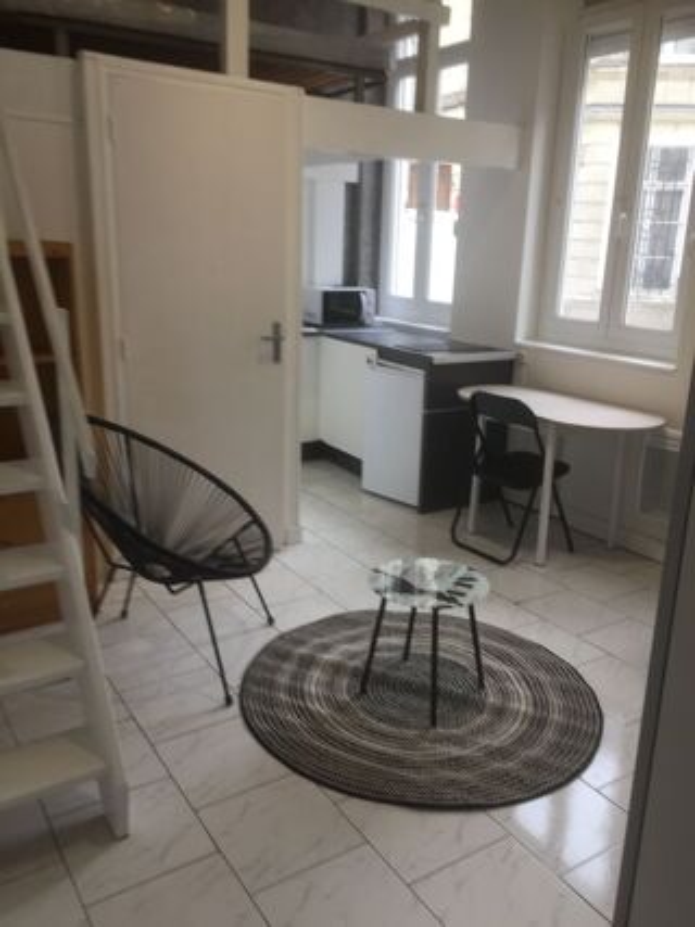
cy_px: 464
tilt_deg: -15.7
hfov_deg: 48.2
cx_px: 348
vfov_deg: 61.7
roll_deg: -1.6
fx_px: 777
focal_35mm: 29
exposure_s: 1/50
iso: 40
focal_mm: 4.15
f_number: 2.2
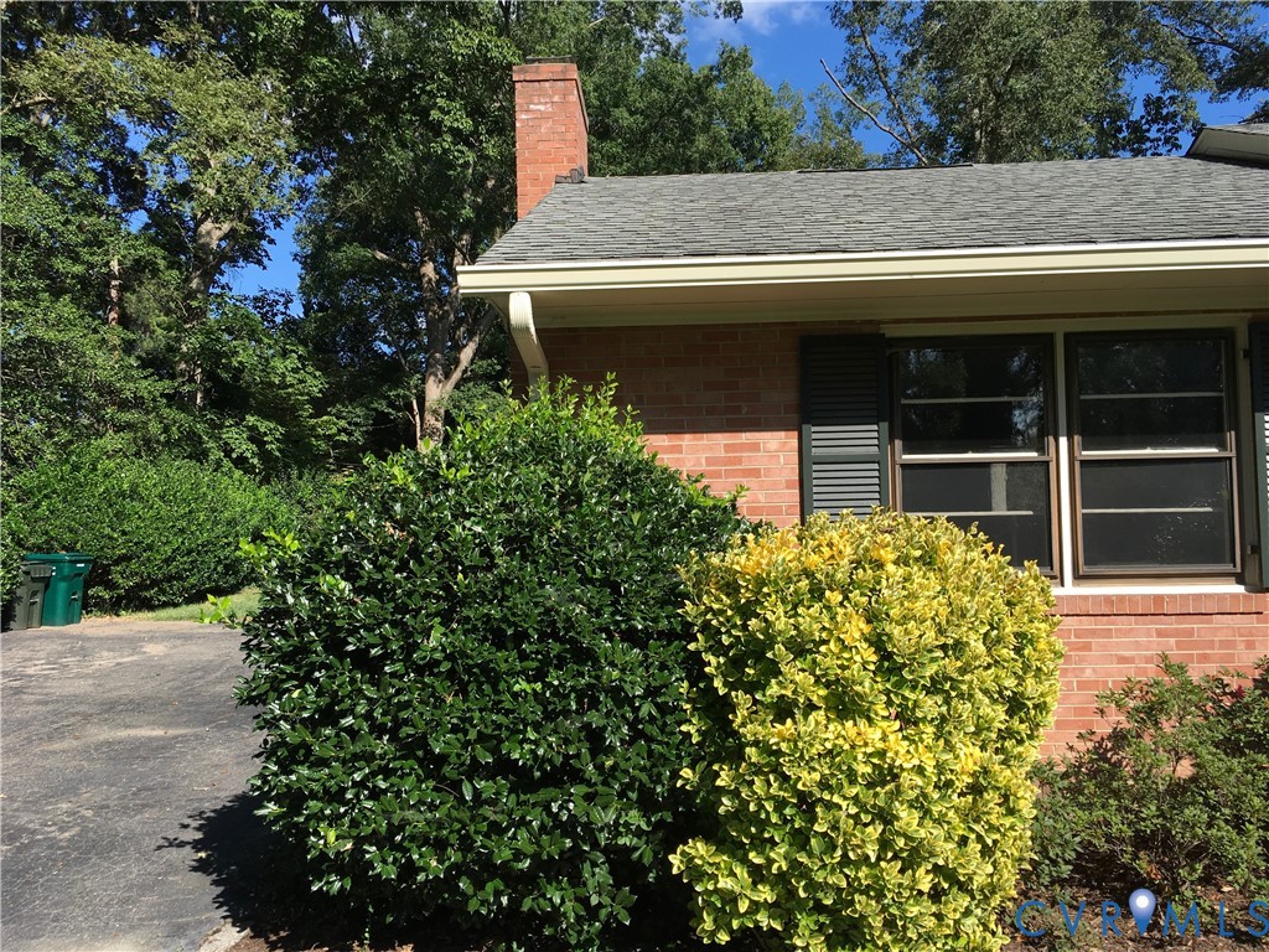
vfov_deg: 48.2
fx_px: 1063
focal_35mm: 29
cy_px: 476
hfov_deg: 61.7
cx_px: 634
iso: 25
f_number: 2.2
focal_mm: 4.15
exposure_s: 1/1026
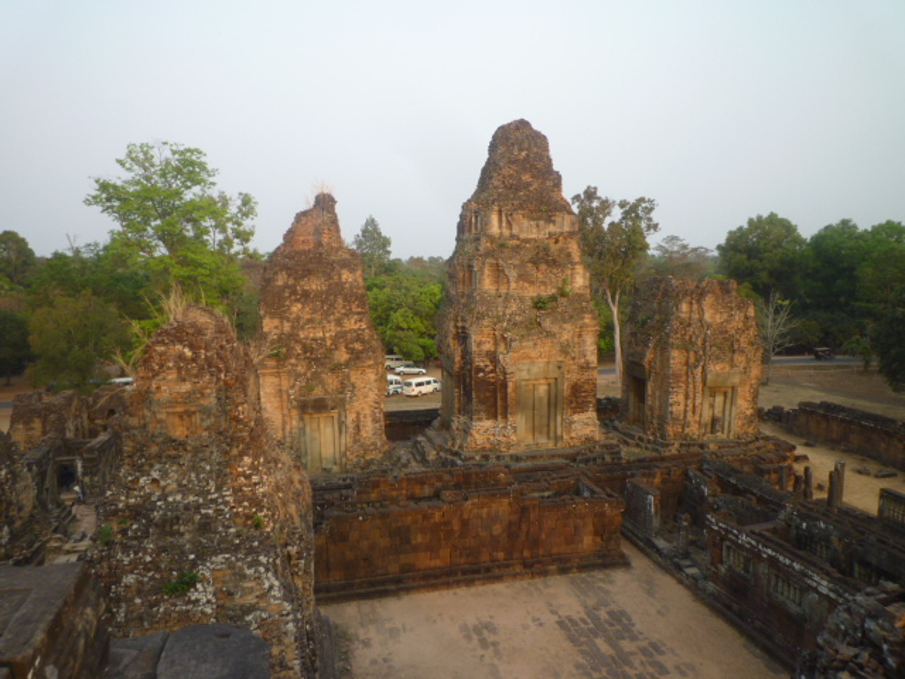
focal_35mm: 25
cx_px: 452
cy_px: 340
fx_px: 654
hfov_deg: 69.4
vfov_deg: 54.9
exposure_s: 1/125
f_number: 2.8
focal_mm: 4.4
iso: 80
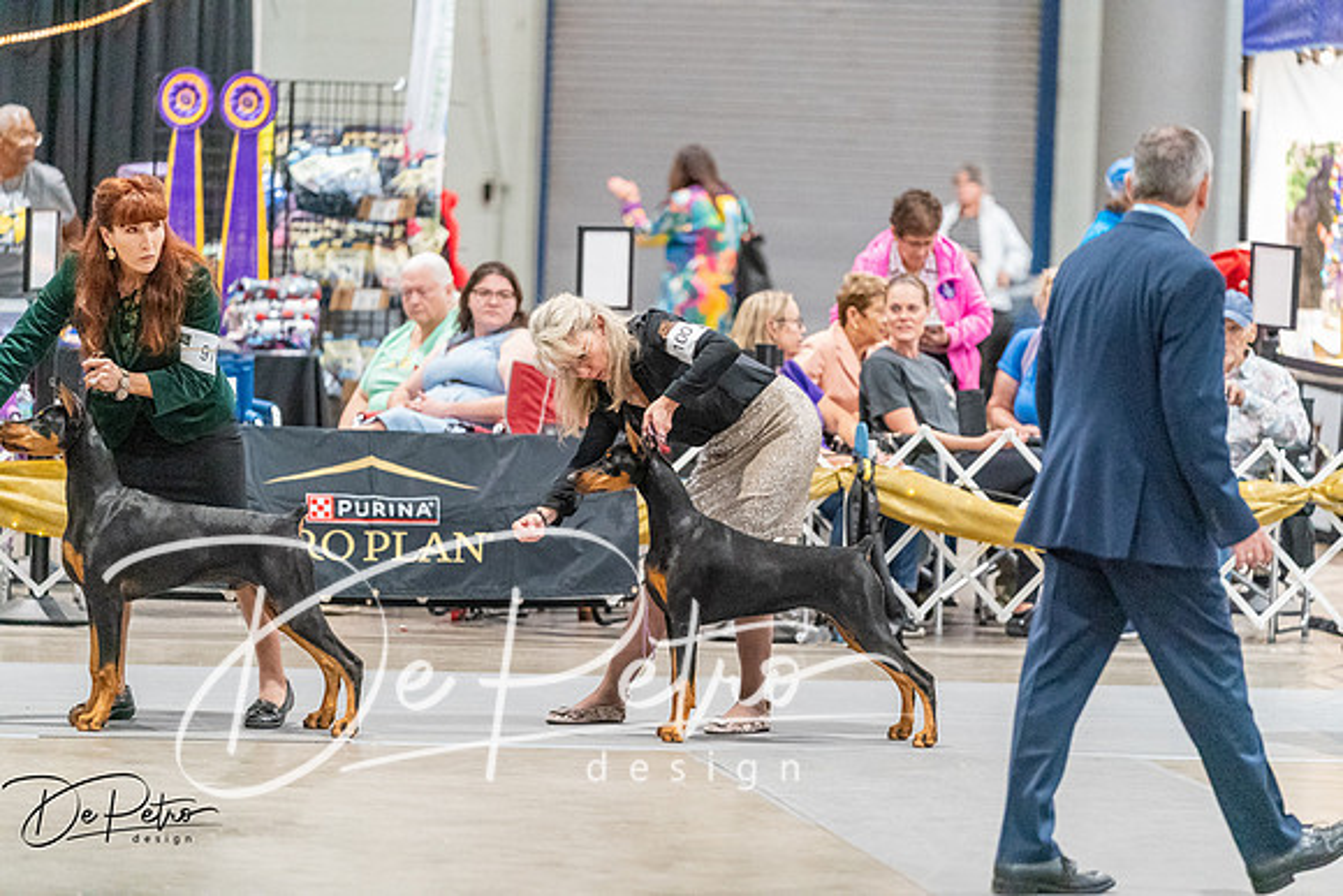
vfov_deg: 7.5
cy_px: 448
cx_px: 672
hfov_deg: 11.3
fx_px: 6791
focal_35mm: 182
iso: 12800
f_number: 2.8
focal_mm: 182
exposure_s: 1/320
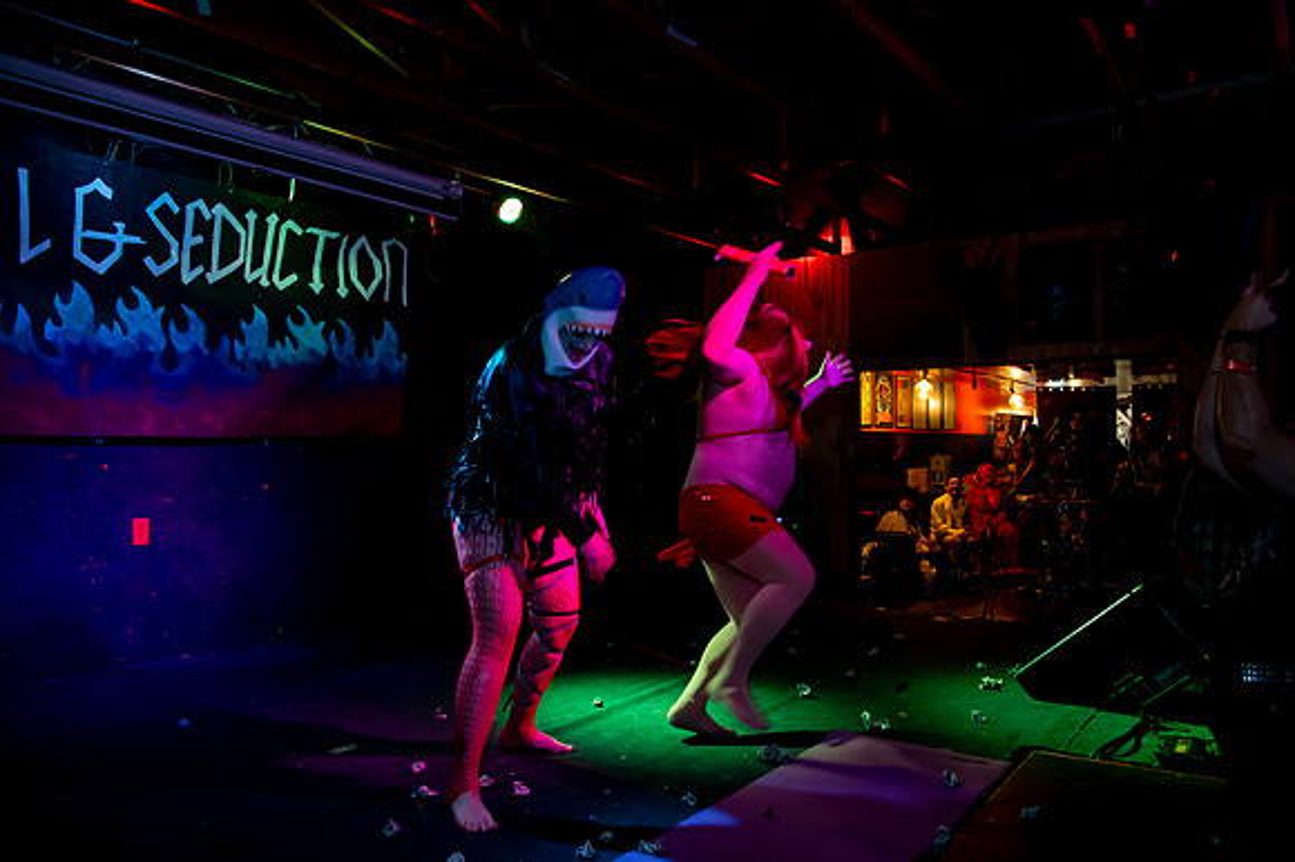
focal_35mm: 26
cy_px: 430
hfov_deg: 69.8
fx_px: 928
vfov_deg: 49.8
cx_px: 620
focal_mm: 24
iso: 5000
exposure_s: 1/100
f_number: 4
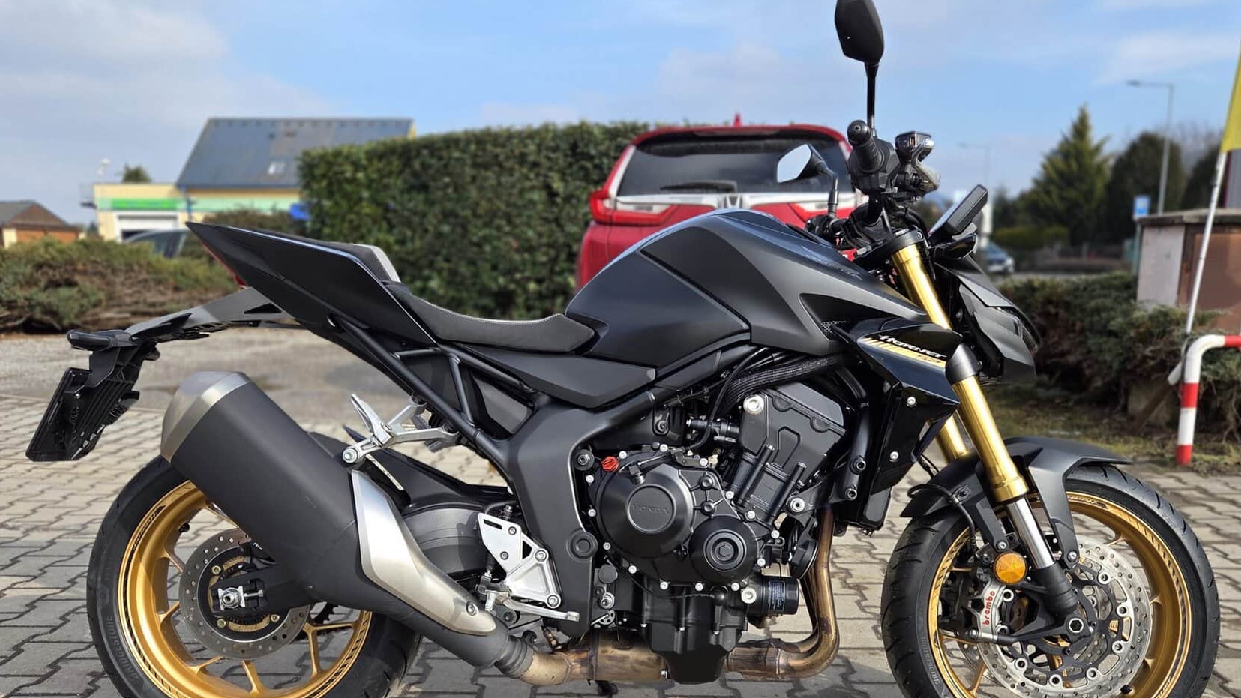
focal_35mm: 31
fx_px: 1020
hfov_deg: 62.6
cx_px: 629
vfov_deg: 37.4
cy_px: 466
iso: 80
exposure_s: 1/2404
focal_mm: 5.4
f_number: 1.8
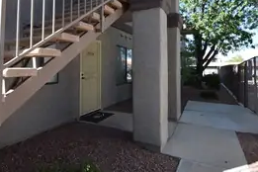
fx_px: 165
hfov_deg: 75.9
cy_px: 59
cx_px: 116
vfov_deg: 54.1
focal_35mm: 23
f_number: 8
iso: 360
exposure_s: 1/250
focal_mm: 10
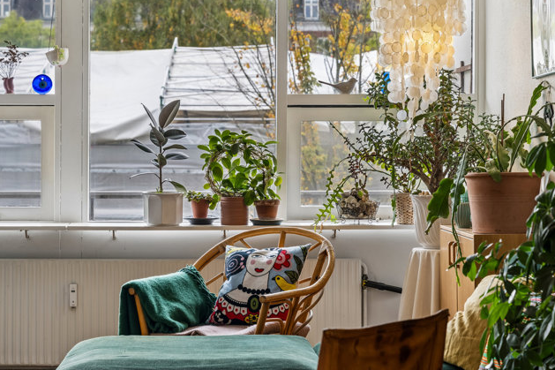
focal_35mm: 89
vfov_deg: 15.3
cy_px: 160
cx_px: 218
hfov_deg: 22.8
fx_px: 1372
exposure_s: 1/30
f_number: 7.1
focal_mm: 70
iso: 160
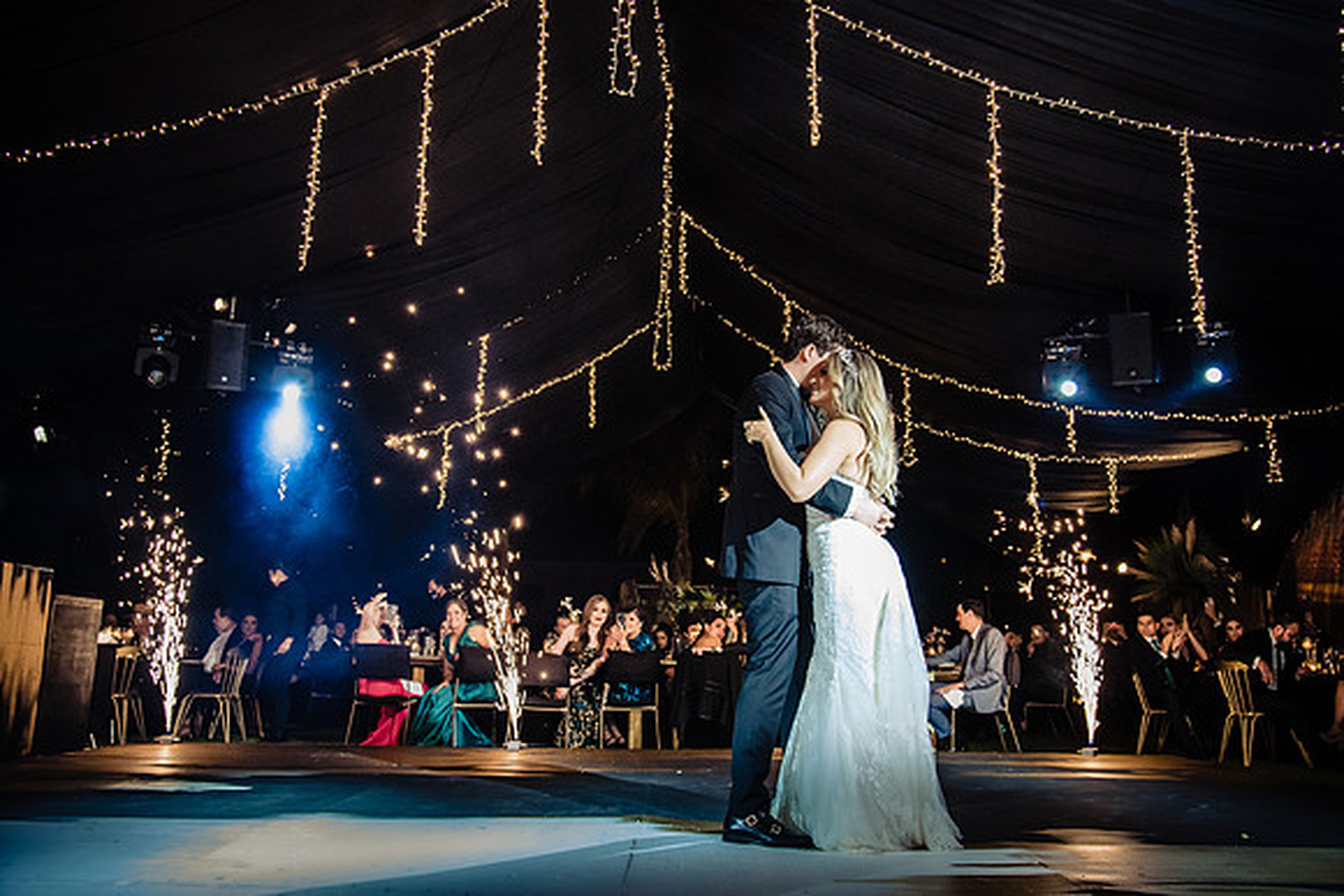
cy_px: 448
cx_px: 672
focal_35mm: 27
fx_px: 1024
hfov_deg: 66.5
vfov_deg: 47.3
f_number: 5
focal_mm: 27
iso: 2000
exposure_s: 1/160
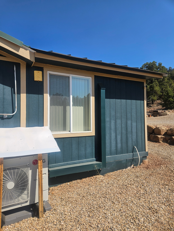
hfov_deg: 58.9
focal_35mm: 23
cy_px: 116
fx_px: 154
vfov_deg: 73.9
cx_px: 87
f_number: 1.8
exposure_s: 1/2443
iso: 25
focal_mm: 5.4
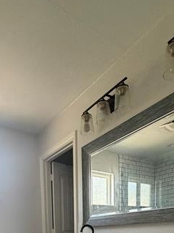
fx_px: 221
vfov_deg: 41.6
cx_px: 81
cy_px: 267
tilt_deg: -7.0
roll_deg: -1.7
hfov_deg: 42.9
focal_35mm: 33
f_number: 2.2
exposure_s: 1/65
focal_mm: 2.22
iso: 320
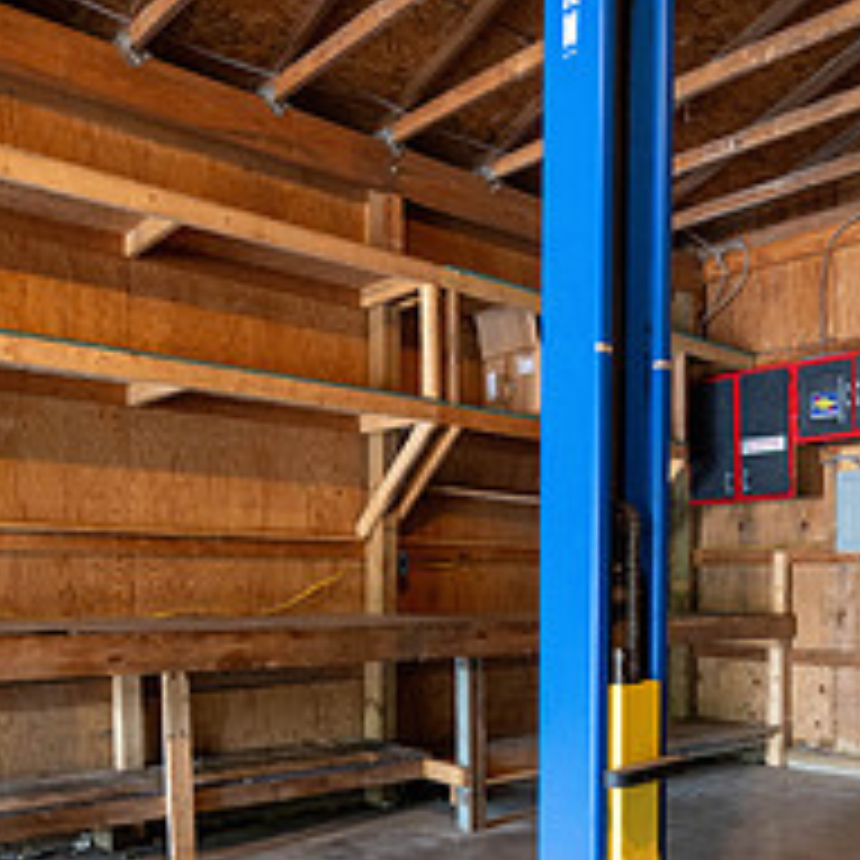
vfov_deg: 47.0
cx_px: 585
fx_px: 956
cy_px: 626
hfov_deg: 47.5
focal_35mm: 34
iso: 1250
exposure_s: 1/40
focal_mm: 17
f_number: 4
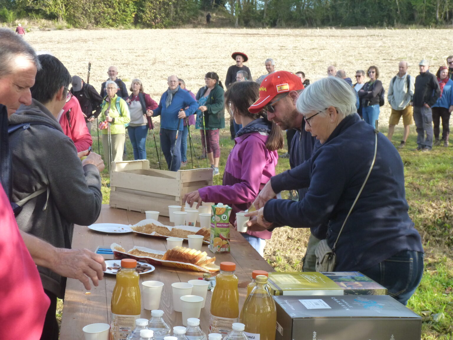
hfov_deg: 31.7
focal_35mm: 61
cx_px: 226
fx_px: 798
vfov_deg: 24.0
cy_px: 170
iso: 250
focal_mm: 10.8
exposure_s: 1/250
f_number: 3.6
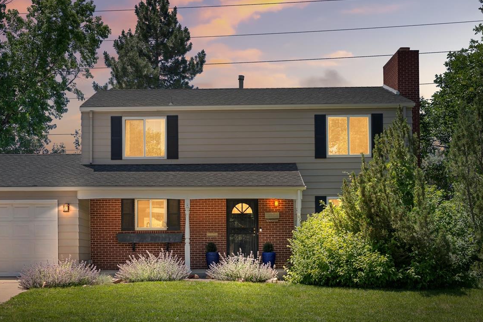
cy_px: 178
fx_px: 590
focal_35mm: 44
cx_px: 207
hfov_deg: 44.4
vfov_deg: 30.5
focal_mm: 31
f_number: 4
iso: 200
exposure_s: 1/250
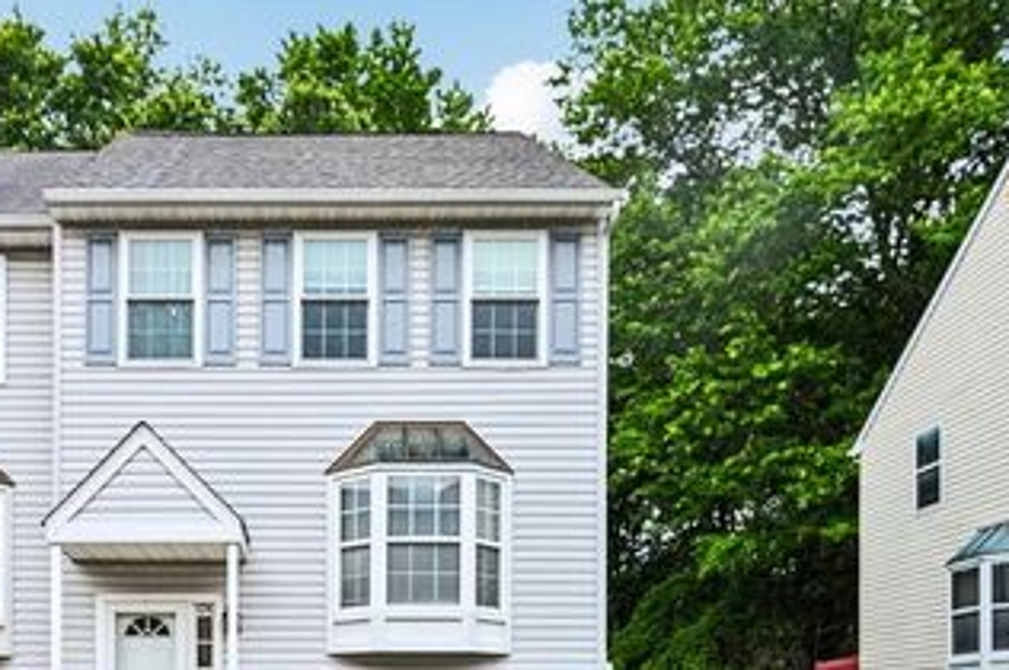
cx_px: 297
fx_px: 1064
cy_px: 416
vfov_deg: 34.8
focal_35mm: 38
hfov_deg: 49.4
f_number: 8
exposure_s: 1/500
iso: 800
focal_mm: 24
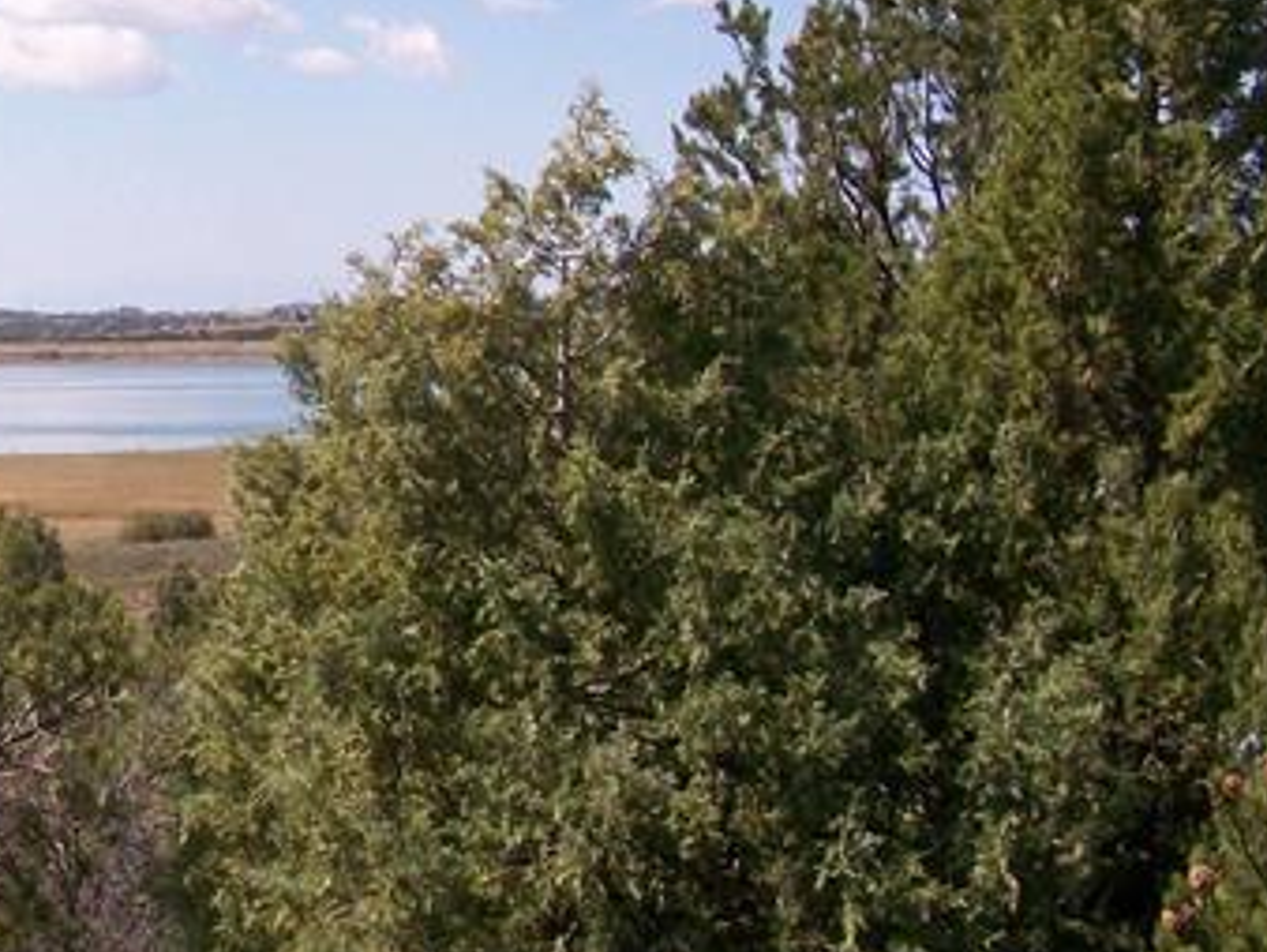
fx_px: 3883
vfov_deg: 13.9
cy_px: 274
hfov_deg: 17.4
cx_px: -356
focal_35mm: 106
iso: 80
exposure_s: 1/400
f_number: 5.6
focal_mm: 6.3
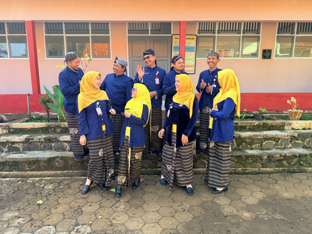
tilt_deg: -8.7
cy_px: 117
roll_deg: +0.4
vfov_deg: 56.8
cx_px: 156
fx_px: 216
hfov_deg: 71.6
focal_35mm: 24
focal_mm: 6.76
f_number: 1.78
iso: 80
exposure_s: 1/488
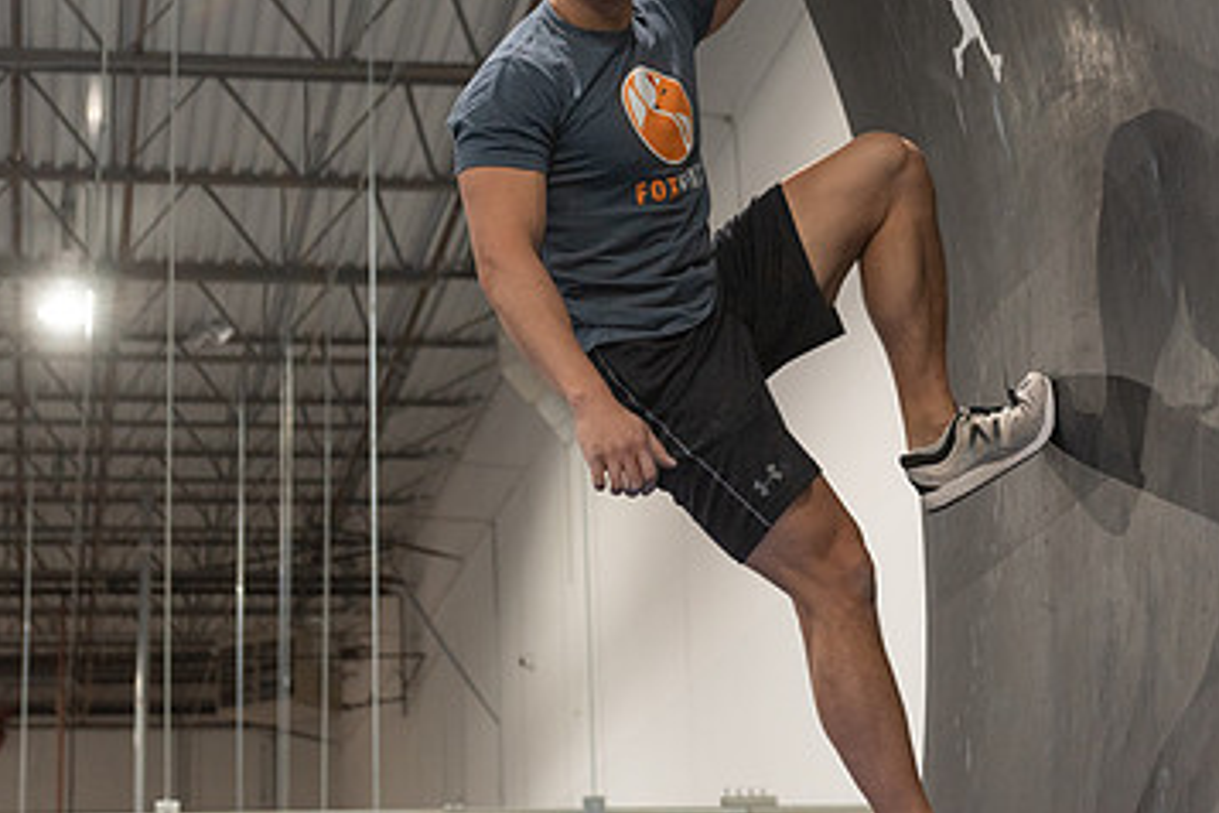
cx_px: 618
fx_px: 3081
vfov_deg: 14.9
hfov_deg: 22.4
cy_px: 166
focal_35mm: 91
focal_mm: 56
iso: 800
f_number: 4
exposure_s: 1/160
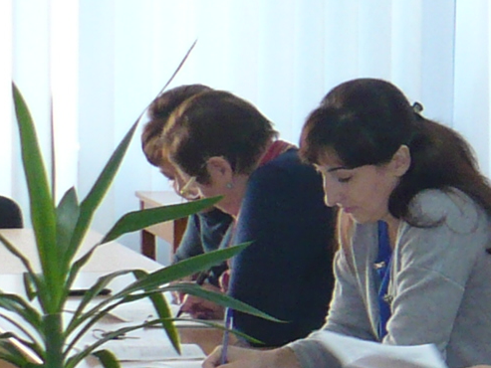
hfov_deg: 9.3
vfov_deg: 7.7
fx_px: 2724
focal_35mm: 192
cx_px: 1135
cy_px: 405
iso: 160
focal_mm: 6.1
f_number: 2.8
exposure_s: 1/30
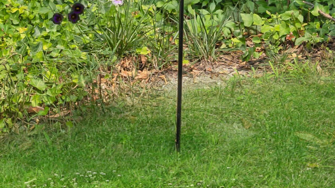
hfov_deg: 18.6
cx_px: 120
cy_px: 41
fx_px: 1022
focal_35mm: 115
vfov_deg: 10.5
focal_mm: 23
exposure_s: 1/200
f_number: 8
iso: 100
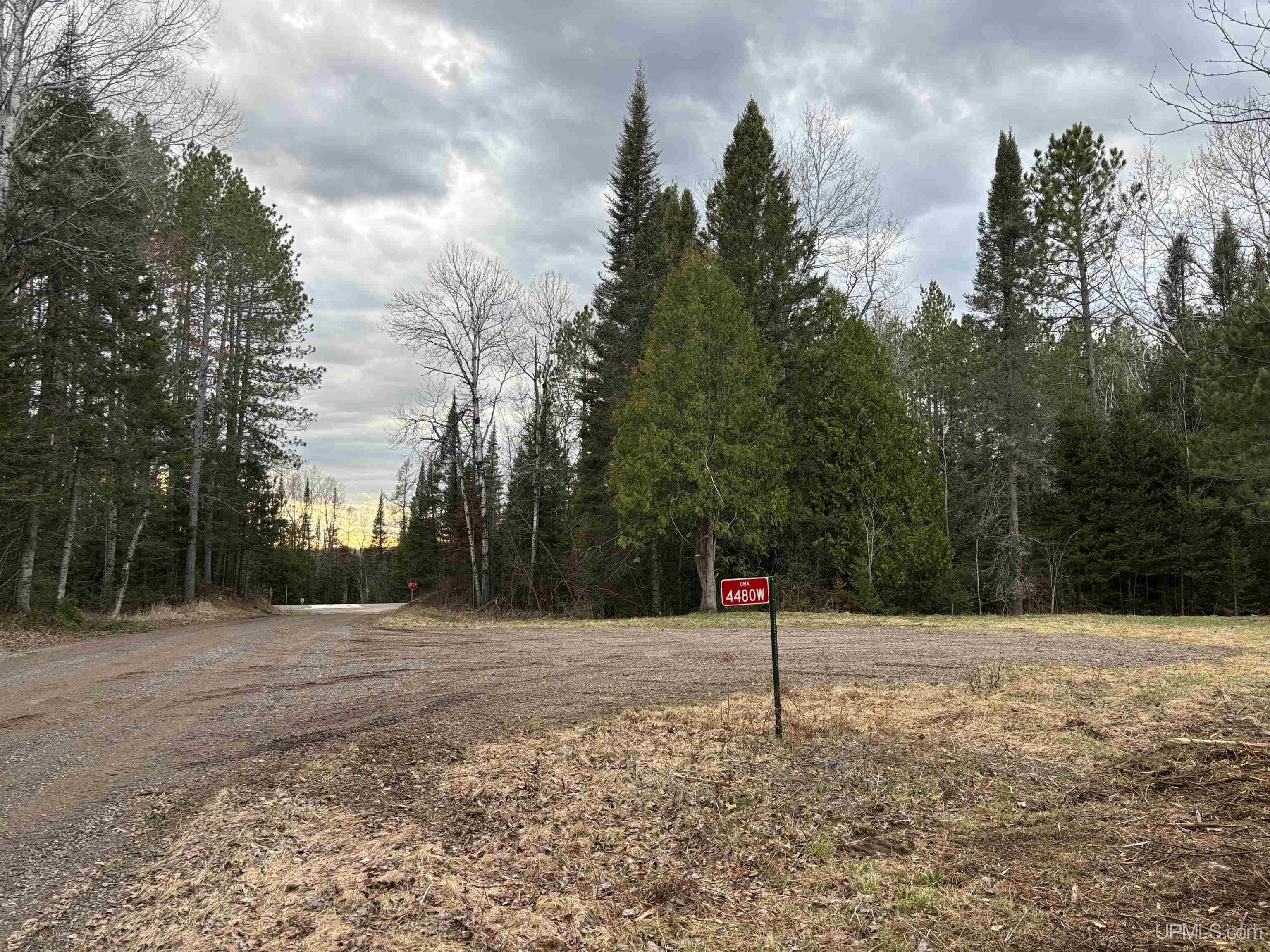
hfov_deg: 67.3
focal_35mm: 26
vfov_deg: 53.1
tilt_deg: +4.5
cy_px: 476
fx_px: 954
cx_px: 635
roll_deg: +0.2
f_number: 1.6
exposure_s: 1/121
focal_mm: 5.96
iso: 40
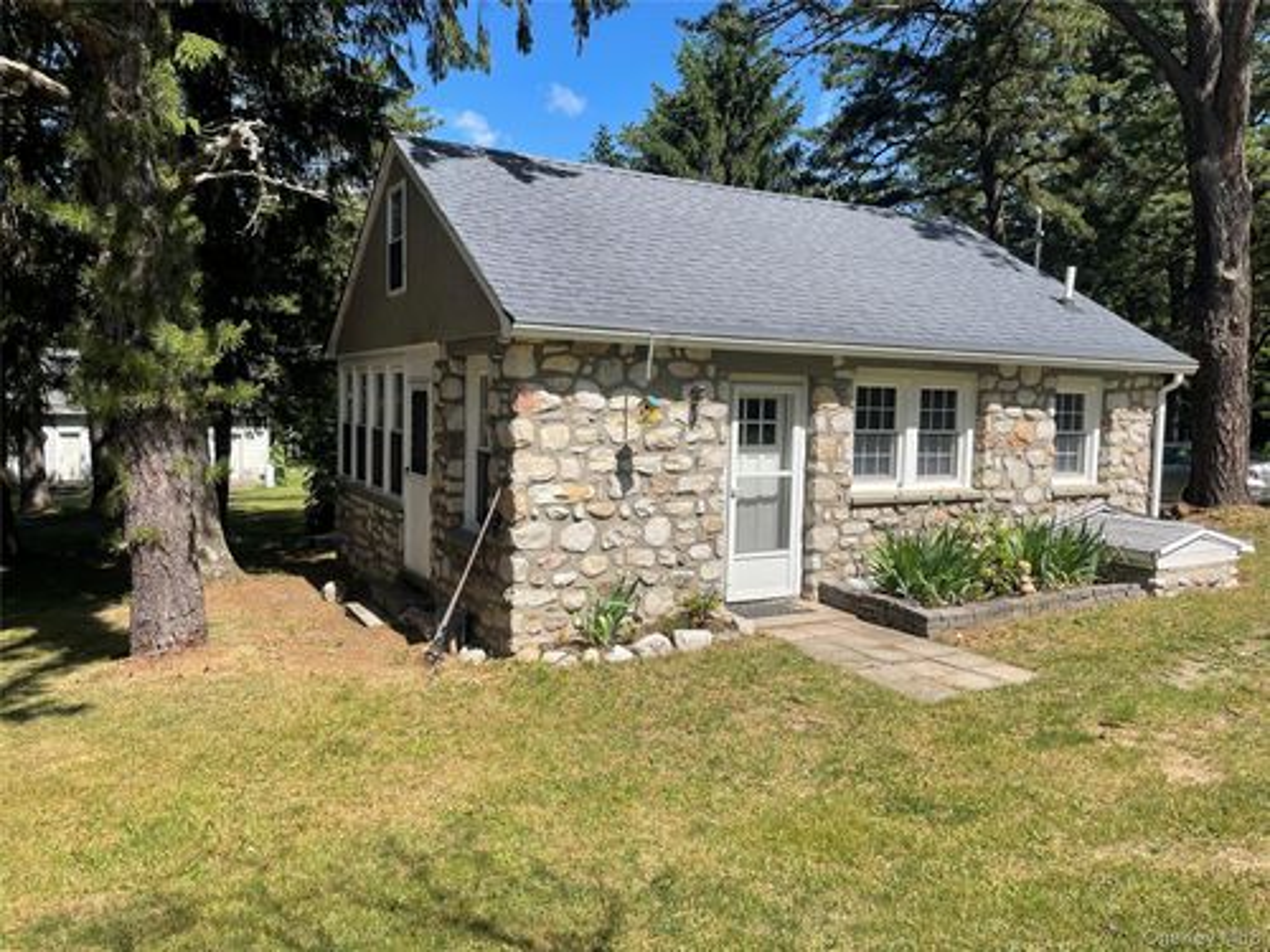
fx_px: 954
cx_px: 635
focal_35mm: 26
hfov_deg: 67.3
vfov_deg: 53.1
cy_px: 476
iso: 32
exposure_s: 1/2959
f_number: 1.6
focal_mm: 4.2
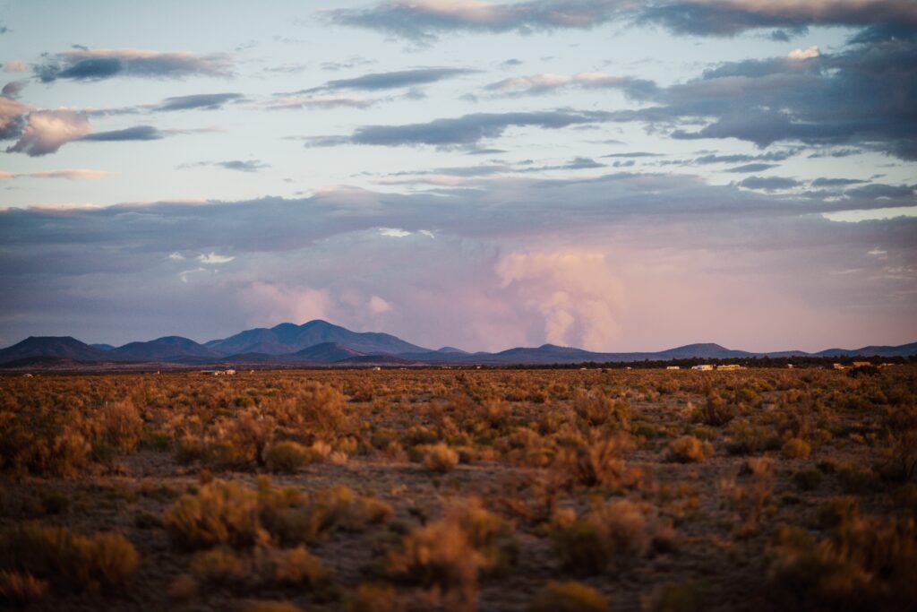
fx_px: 2165
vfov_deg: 16.1
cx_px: 458
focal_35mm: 85
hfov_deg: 23.9
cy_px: 306
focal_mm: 85
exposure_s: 1/2000
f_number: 1.4
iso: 400
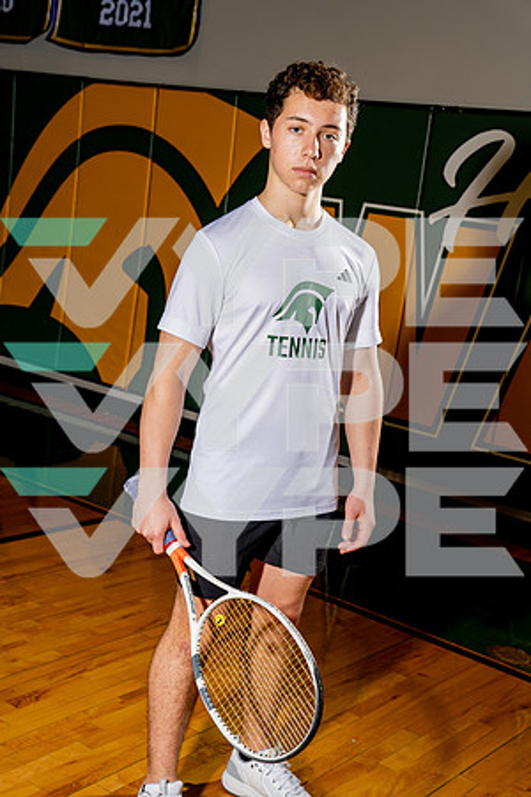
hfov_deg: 26.5
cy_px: 398
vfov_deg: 38.9
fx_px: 1128
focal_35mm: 51
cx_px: 266
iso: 100
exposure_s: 1/250
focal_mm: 51
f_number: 6.3
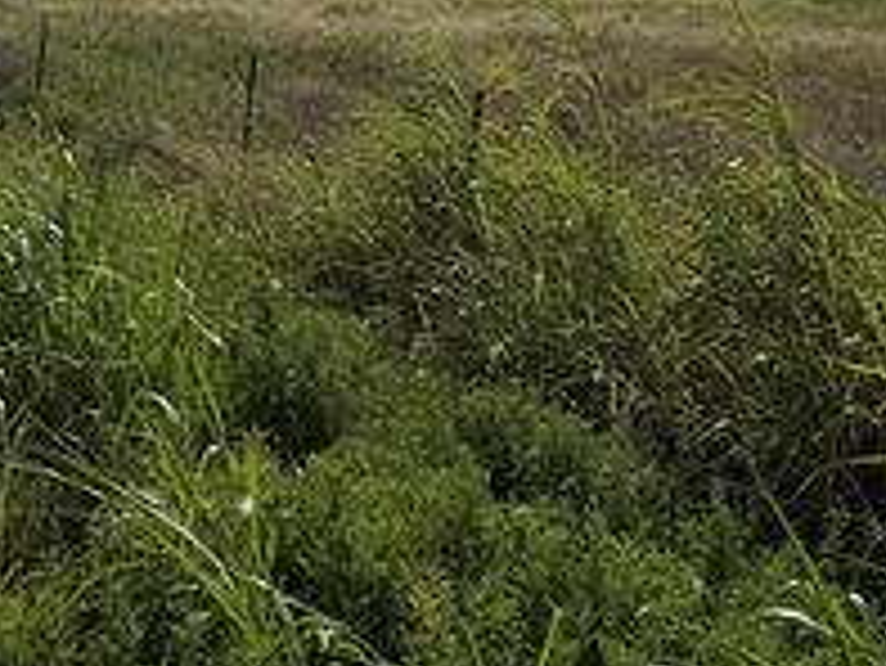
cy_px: 47
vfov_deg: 23.3
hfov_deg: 31.7
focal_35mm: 61
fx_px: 1562
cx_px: 436
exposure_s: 1/22727
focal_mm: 6.76
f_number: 1.78
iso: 80
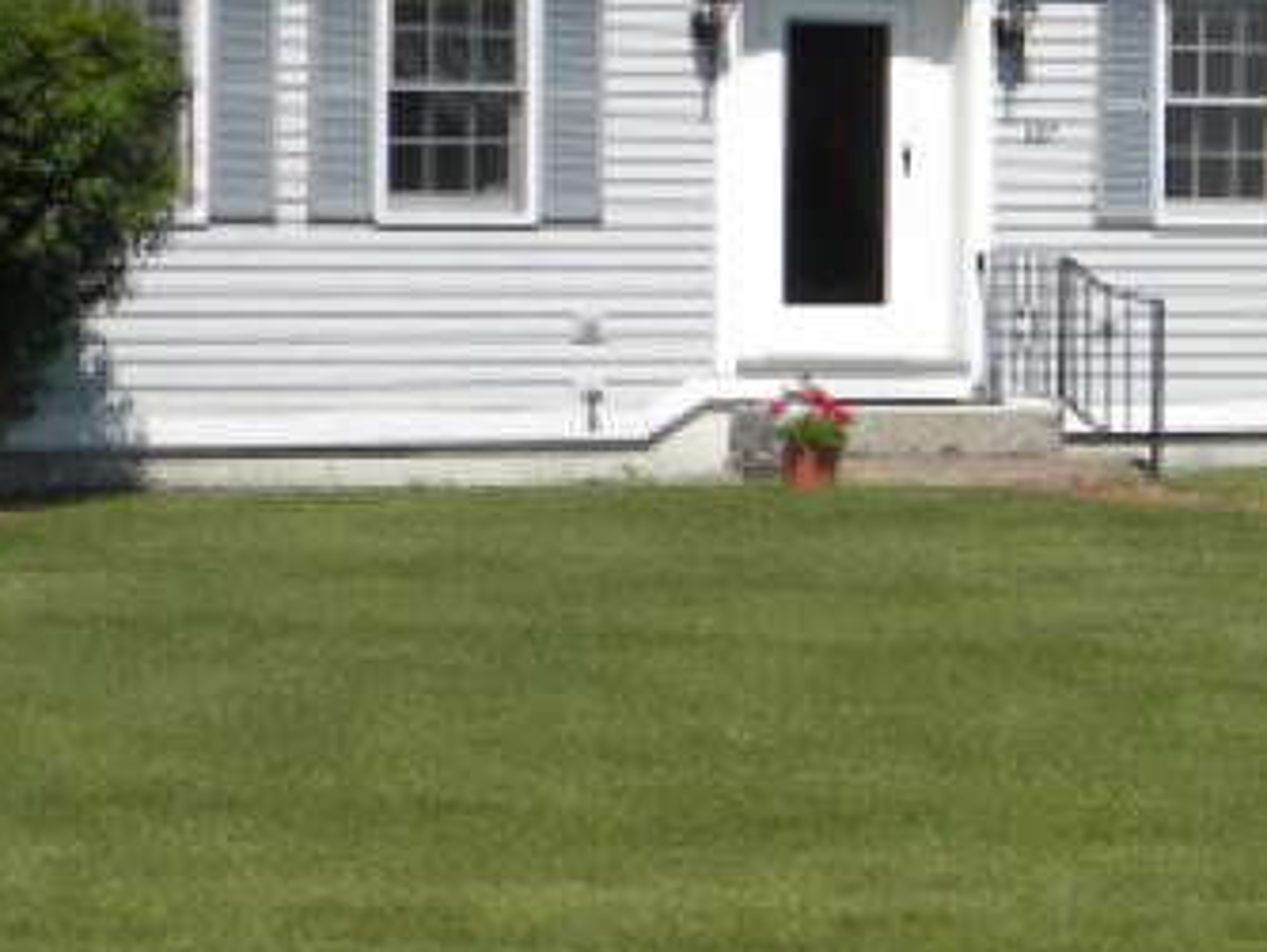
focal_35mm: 144
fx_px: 5274
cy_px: 332
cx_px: 1138
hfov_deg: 13.6
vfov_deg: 10.3
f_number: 7.8
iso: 80
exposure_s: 1/257
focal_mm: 8.6
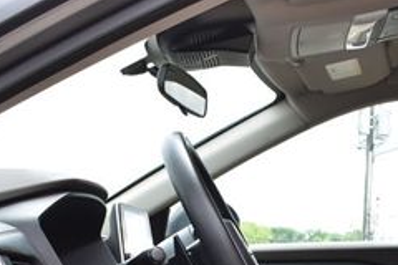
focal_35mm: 72
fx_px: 796
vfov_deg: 17.7
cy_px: 348
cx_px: 284
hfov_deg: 27.8
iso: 400
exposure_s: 1/160
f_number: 9
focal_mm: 18
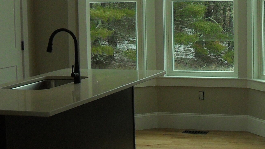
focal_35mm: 88
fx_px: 618
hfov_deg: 23.5
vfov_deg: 13.7
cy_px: 59
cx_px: 246
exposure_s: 1/125
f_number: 2.8
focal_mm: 6.2
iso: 100
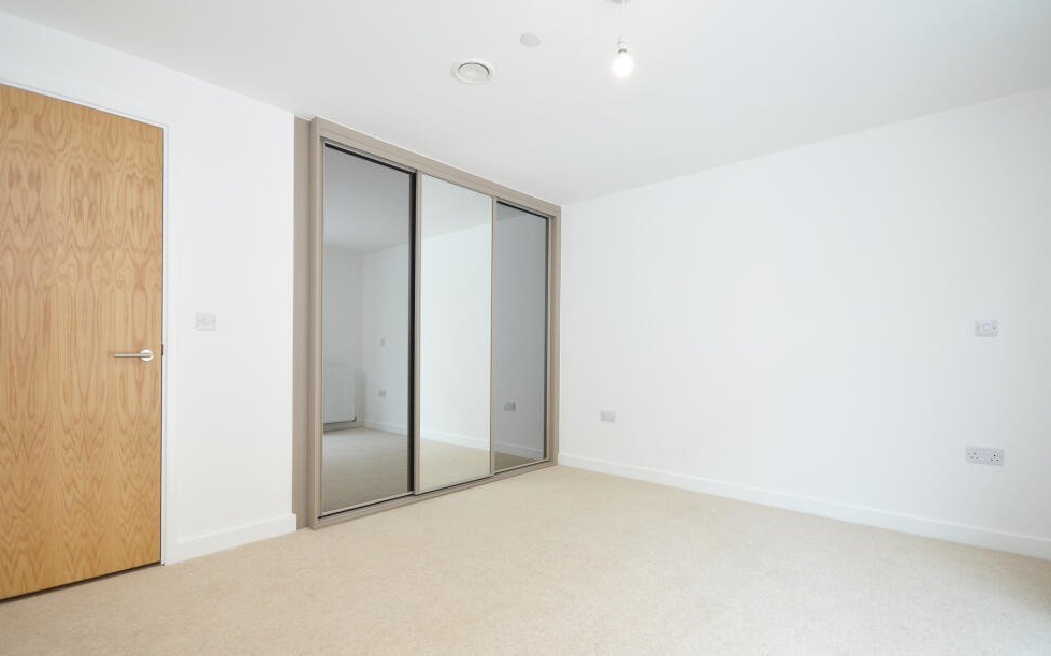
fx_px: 458
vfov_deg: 71.2
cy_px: 349
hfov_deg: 97.8
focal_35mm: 16
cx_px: 510
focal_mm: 10
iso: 400
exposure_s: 1/40
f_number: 5.6
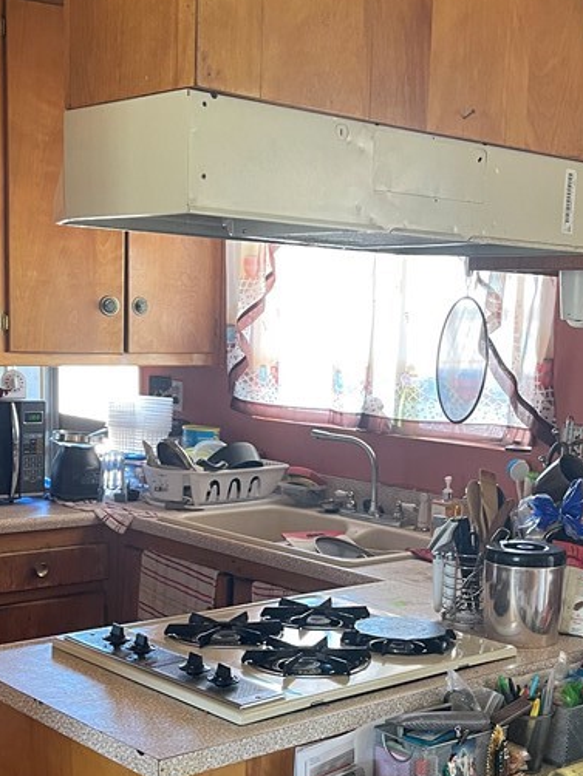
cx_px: 331
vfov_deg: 35.9
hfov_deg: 27.5
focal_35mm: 53
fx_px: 1189
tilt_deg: -7.5
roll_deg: -2.1
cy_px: 496
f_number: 1.6
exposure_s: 1/60
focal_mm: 5.1
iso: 250
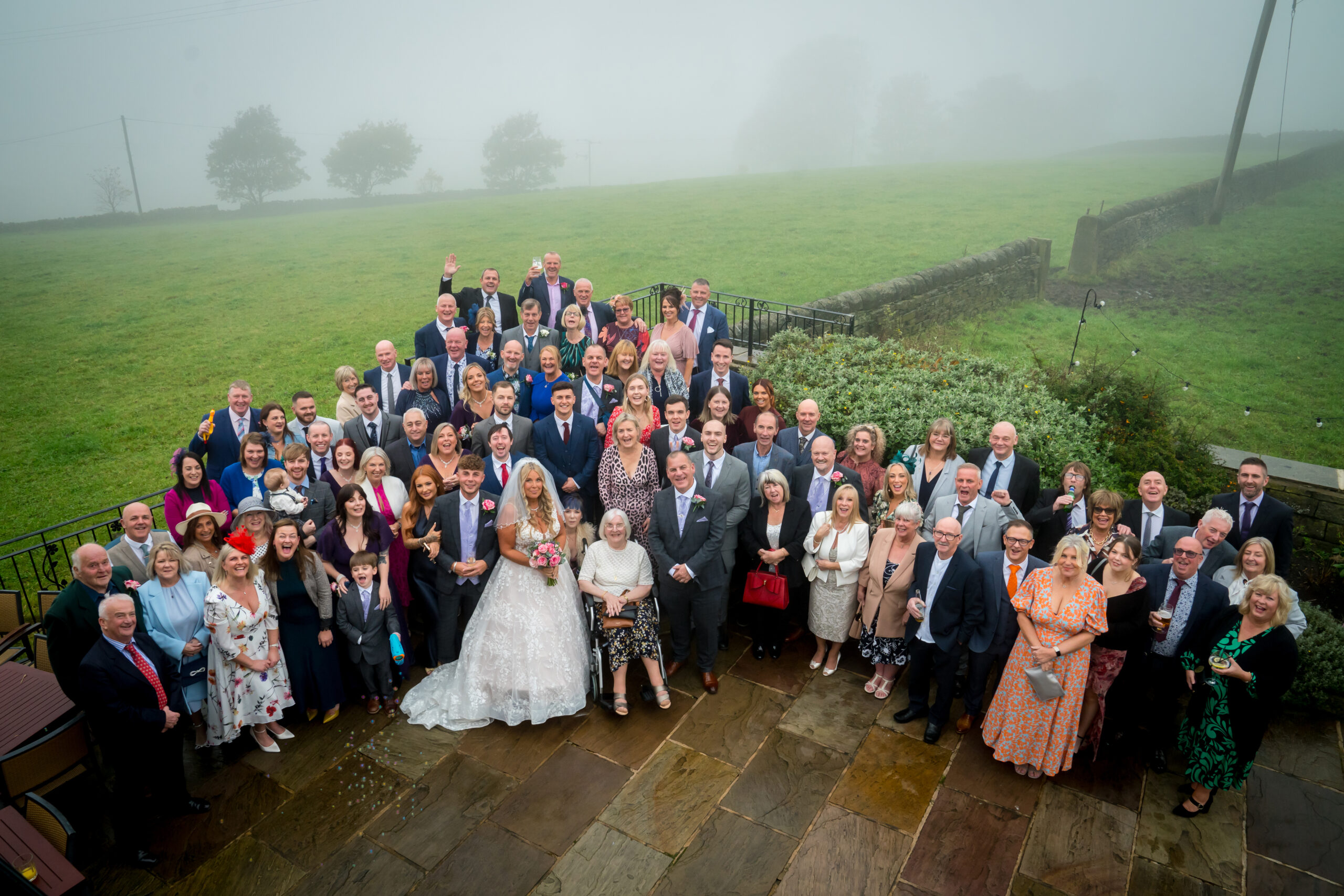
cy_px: 448
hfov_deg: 73.7
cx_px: 672
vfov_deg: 53.1
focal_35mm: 24
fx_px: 896
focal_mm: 24
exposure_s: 1/250
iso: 1250
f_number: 7.1
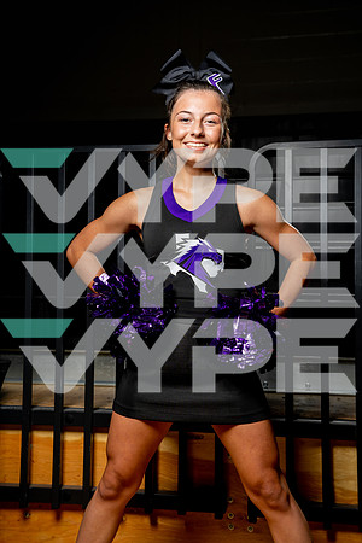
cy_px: 272
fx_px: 799
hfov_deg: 25.5
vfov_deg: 37.5
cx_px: 181
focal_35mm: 53
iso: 100
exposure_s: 1/250
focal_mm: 53
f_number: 6.3
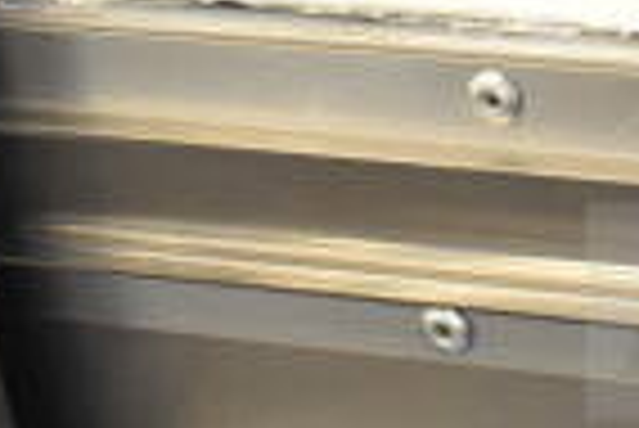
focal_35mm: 116
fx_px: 2061
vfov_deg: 11.8
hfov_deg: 15.5
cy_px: 61
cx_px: 1089
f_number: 5
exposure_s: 1/100
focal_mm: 18
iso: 1600
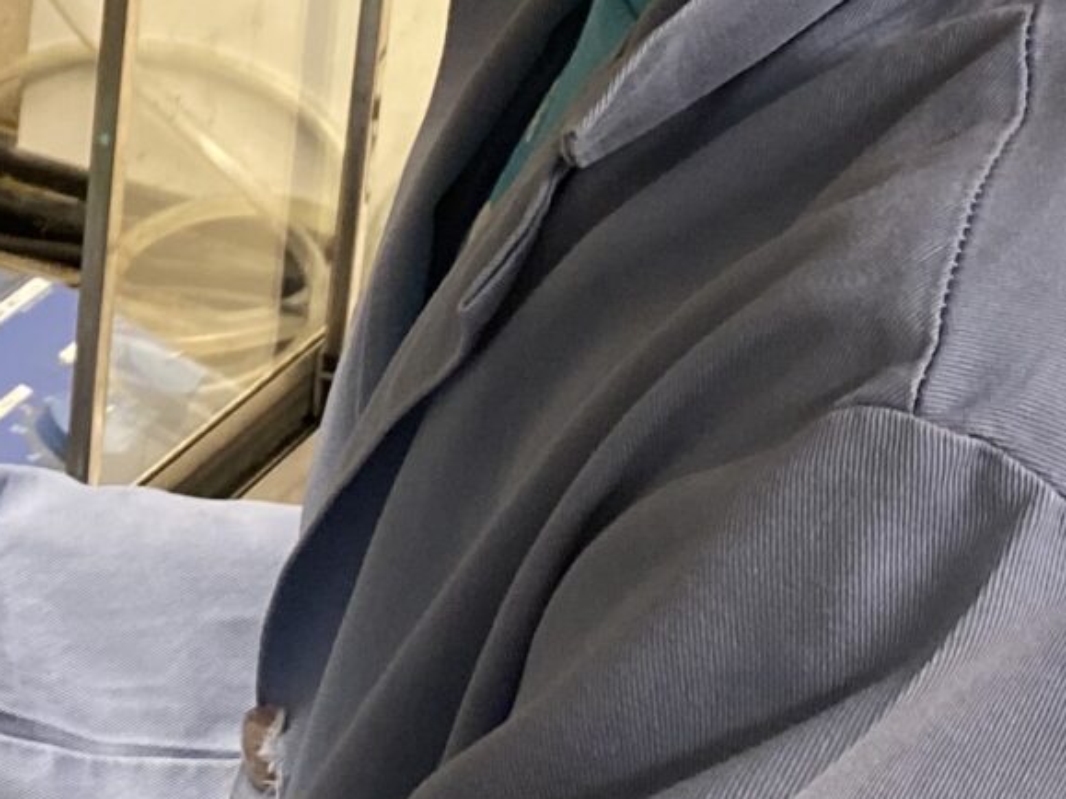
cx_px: -158
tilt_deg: -19.6
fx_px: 3541
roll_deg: -3.4
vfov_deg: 12.7
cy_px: 24
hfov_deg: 16.5
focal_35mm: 115
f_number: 1.8
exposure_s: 1/60
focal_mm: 4.25
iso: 250
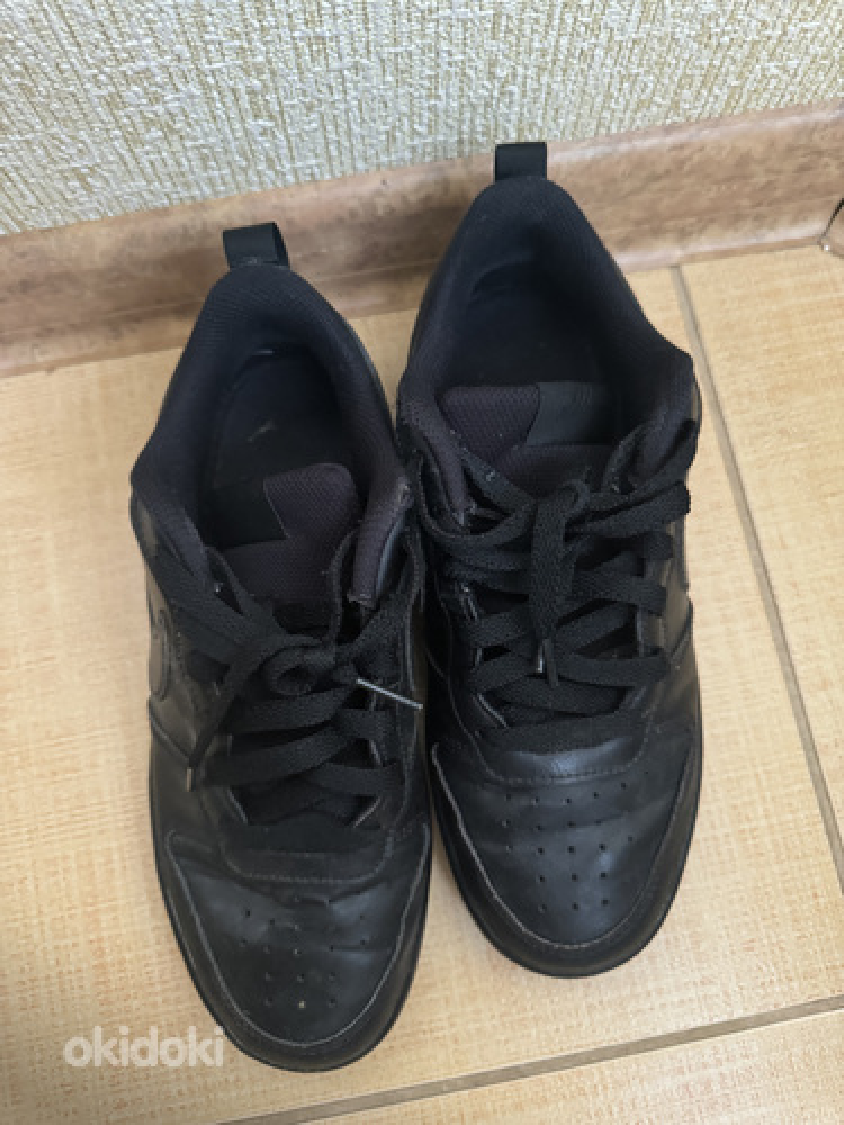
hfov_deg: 56.8
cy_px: 562
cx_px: 422
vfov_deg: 71.6
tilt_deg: -77.7
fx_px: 780
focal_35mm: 24
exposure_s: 1/52
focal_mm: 6.76
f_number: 1.78
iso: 800
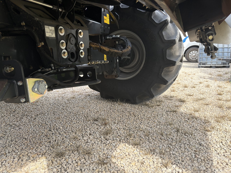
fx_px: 174
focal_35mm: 26
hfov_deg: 67.3
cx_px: 116
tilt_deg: -10.0
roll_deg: -1.7
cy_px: 86
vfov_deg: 53.1
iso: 64
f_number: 1.6
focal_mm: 5.96
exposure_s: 1/629
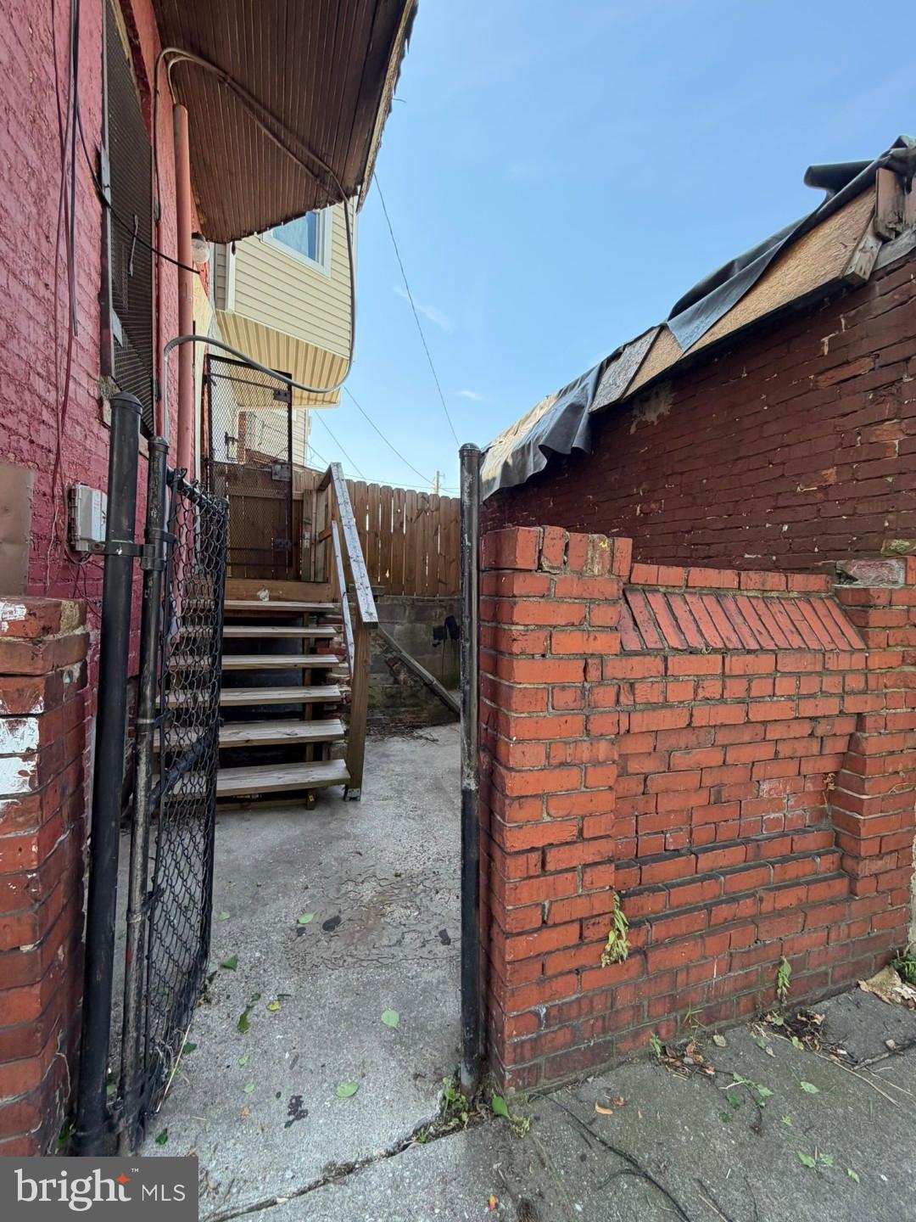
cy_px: 611
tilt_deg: -2.3
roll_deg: -3.2
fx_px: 494
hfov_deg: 85.7
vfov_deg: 102.1
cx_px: 458
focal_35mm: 14
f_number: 2.2
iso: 40
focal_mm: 2.22
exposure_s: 1/224
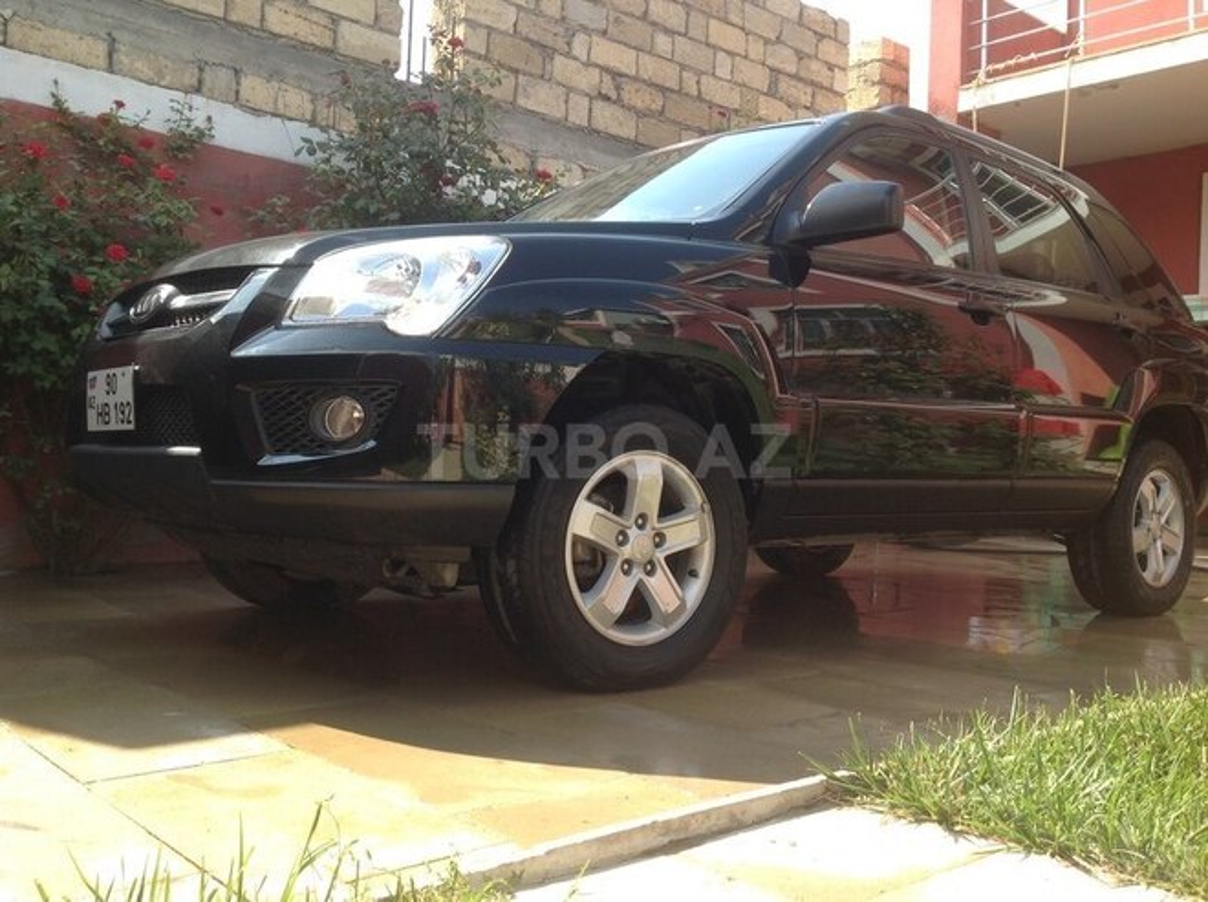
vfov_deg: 40.6
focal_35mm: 35
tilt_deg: +2.5
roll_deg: -4.1
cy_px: 451
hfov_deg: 52.7
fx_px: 1220
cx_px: 604
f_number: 2.4
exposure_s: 1/438
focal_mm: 4.28
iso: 50
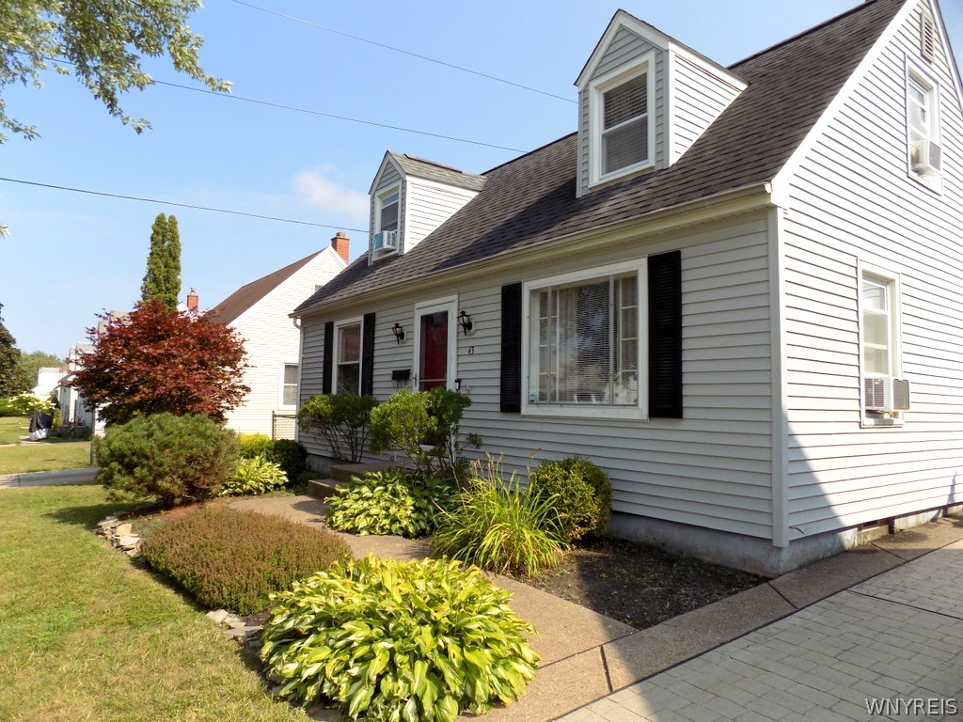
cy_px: 361
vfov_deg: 58.9
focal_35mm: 23
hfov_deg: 73.9
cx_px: 482
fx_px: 640
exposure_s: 1/1000
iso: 80
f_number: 3.1
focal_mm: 4
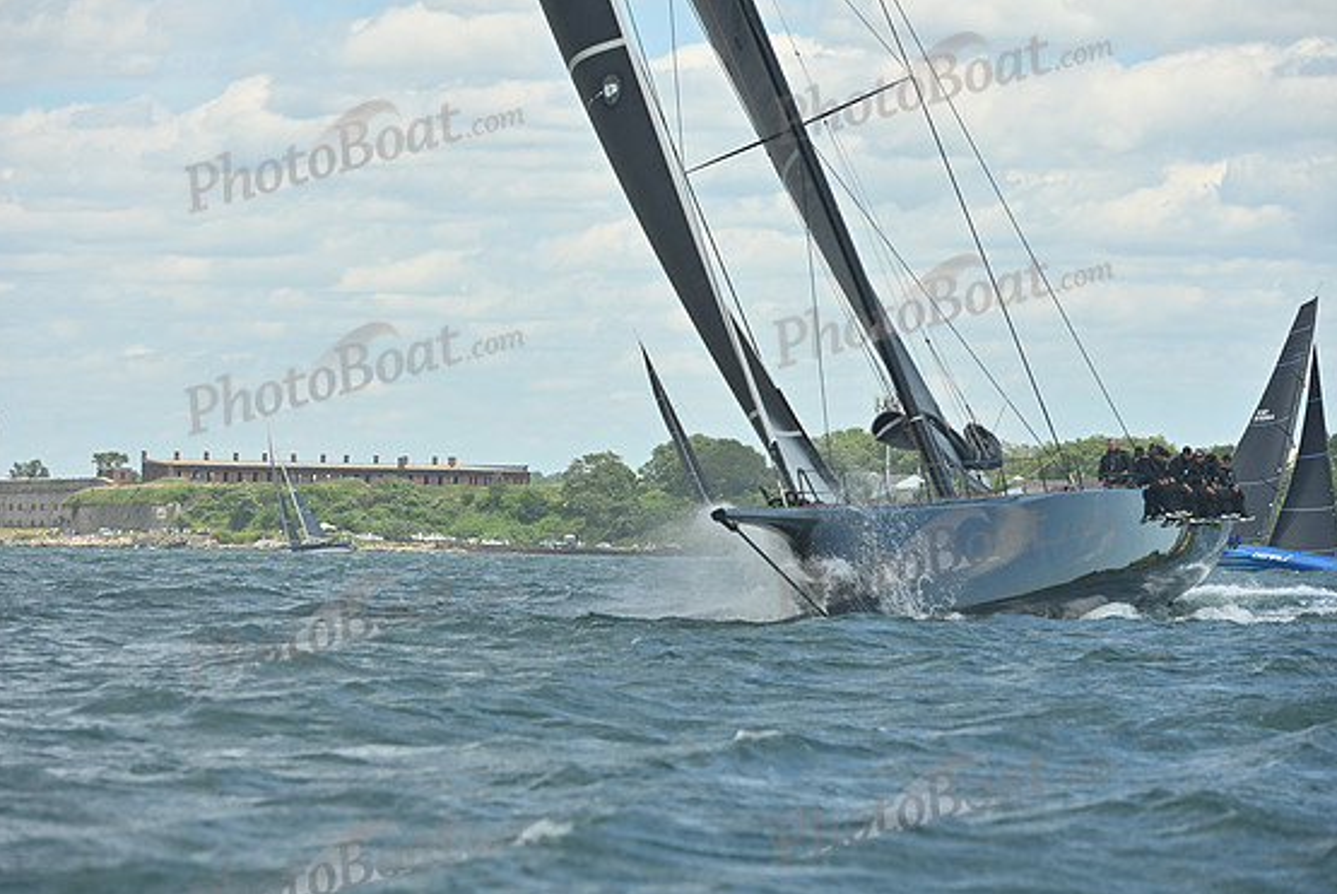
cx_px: 650
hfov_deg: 10.9
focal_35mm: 188
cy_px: 464
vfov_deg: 7.3
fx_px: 6987
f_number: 8
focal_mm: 180
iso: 250
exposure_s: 1/1250
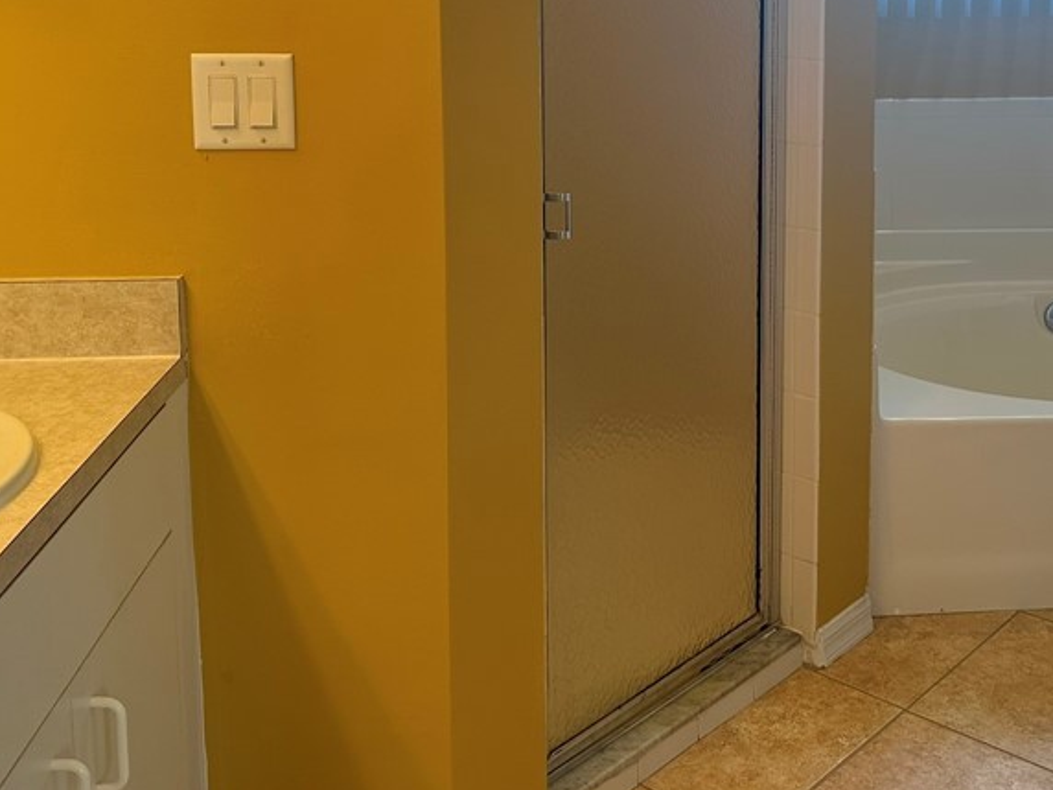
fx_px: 1308
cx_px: 677
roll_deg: -0.4
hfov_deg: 43.4
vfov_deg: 32.2
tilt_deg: -8.3
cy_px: 105
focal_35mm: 43
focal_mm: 6.86
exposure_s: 1/120
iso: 125
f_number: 1.78
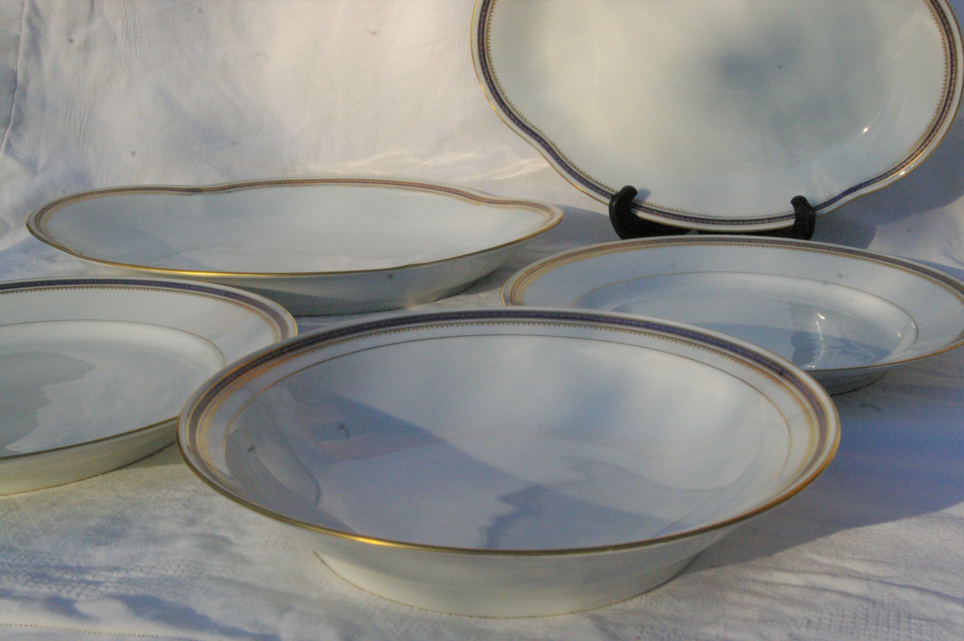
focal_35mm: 39
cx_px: 482
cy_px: 320
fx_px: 1043
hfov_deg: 49.6
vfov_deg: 34.1
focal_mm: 26
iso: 1600
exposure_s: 1/1000
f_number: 13
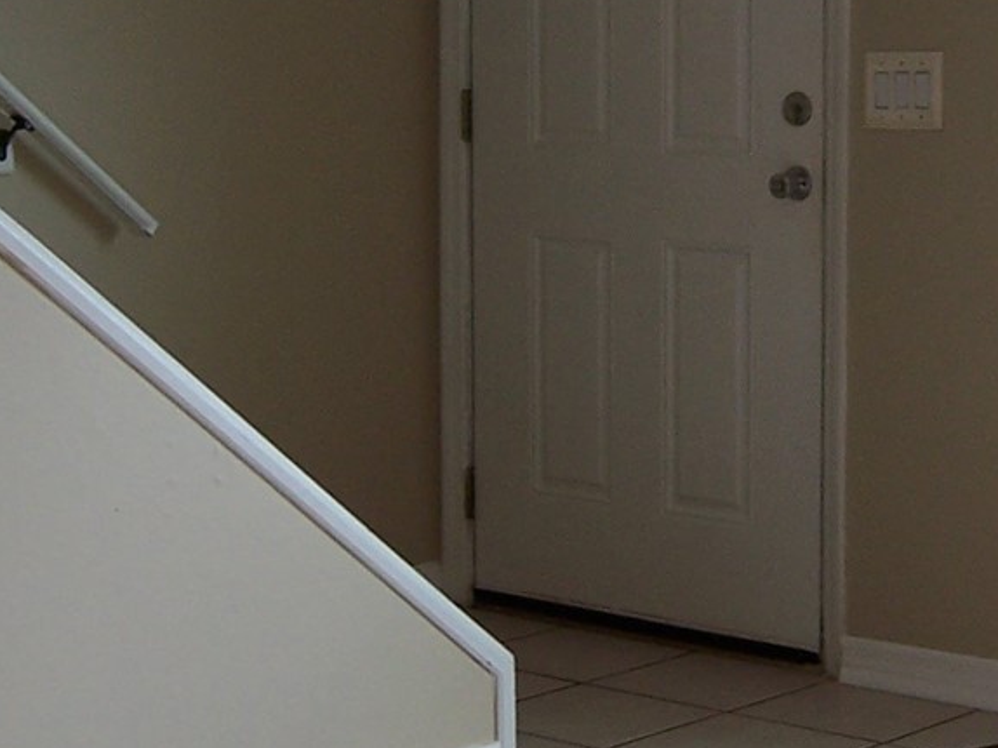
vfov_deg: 16.0
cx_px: 694
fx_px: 2651
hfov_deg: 21.2
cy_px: 268
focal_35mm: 92
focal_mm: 5.5
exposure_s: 1/60
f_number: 2.8
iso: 80
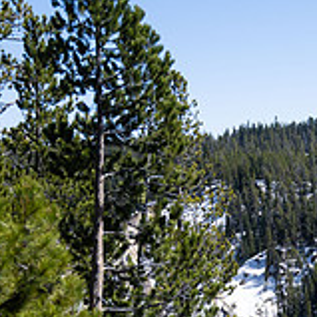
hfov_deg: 14.7
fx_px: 1191
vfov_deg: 14.8
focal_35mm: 115
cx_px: 373
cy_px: 334
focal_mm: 37
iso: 100
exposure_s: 1/800
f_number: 4
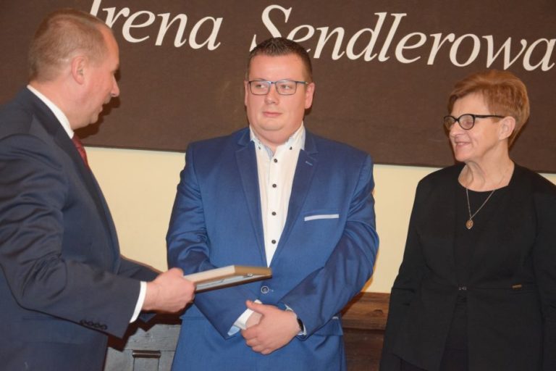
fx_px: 1344
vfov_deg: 15.7
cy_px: 186
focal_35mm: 87
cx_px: 278
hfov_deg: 23.4
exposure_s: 1/60
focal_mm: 58
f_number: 5
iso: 3200
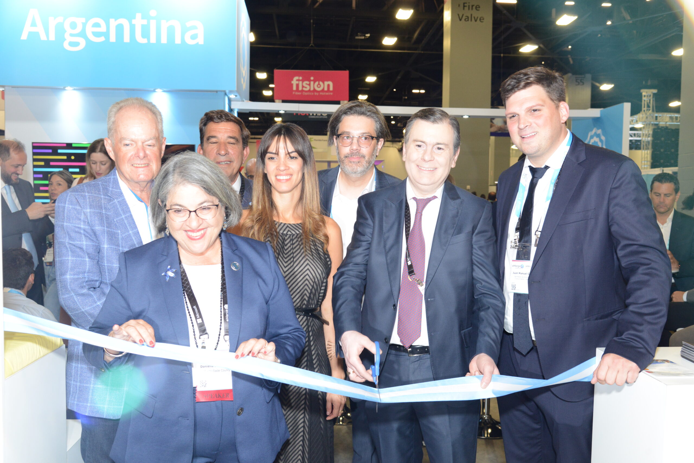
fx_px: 655
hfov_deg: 55.8
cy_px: 232
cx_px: 347
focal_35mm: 34
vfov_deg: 38.9
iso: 1600
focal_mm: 34
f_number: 5
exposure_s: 1/60
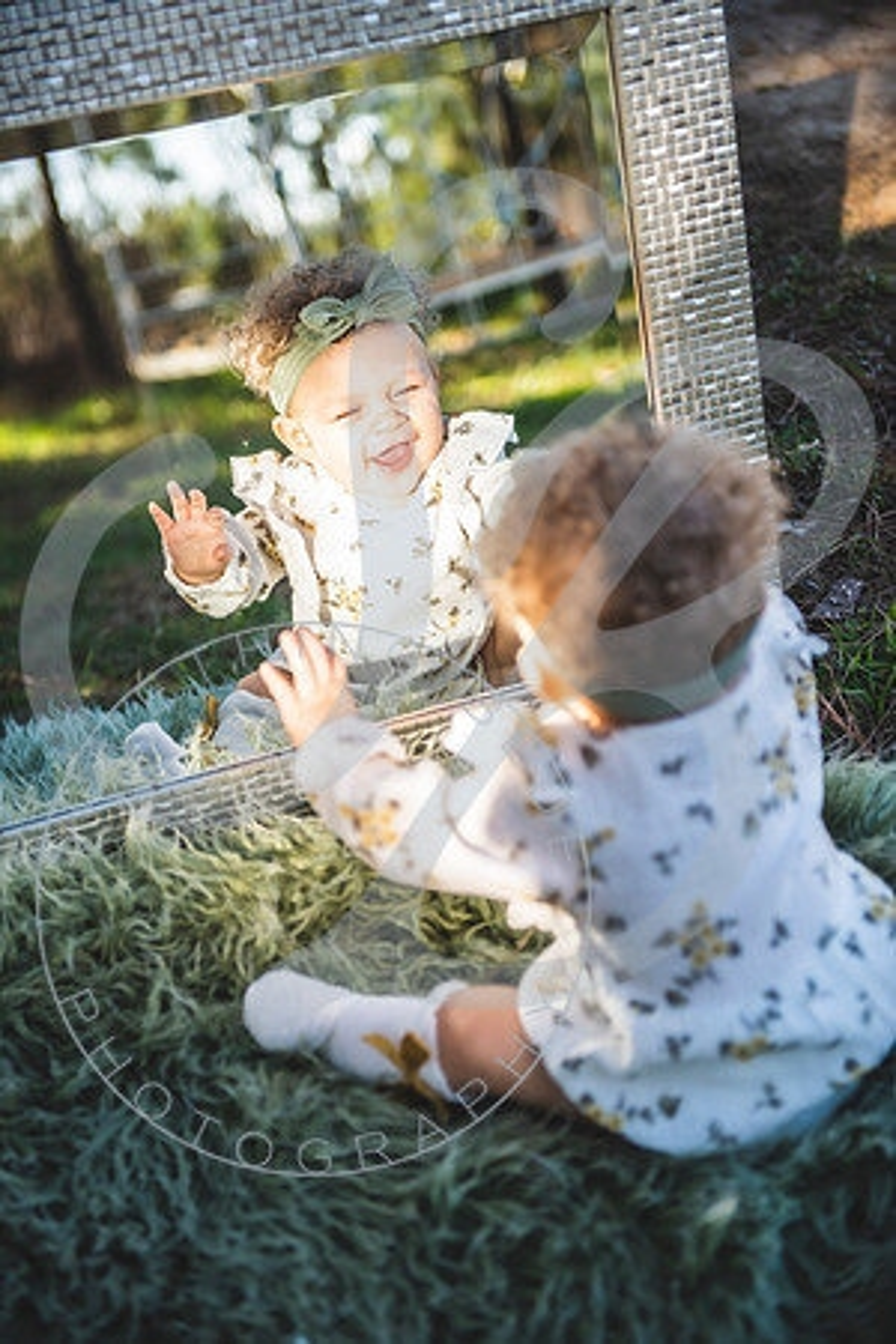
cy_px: 672
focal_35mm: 58
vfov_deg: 34.5
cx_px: 448
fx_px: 2165
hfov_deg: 23.4
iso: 200
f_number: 2.8
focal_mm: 58
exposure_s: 1/800
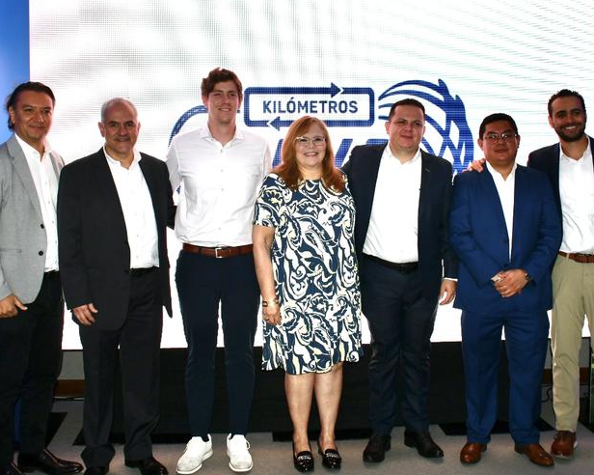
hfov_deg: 42.9
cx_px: 312
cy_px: 197
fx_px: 755
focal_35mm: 43
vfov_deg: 34.8
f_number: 3.8
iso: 320
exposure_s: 1/125
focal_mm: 20
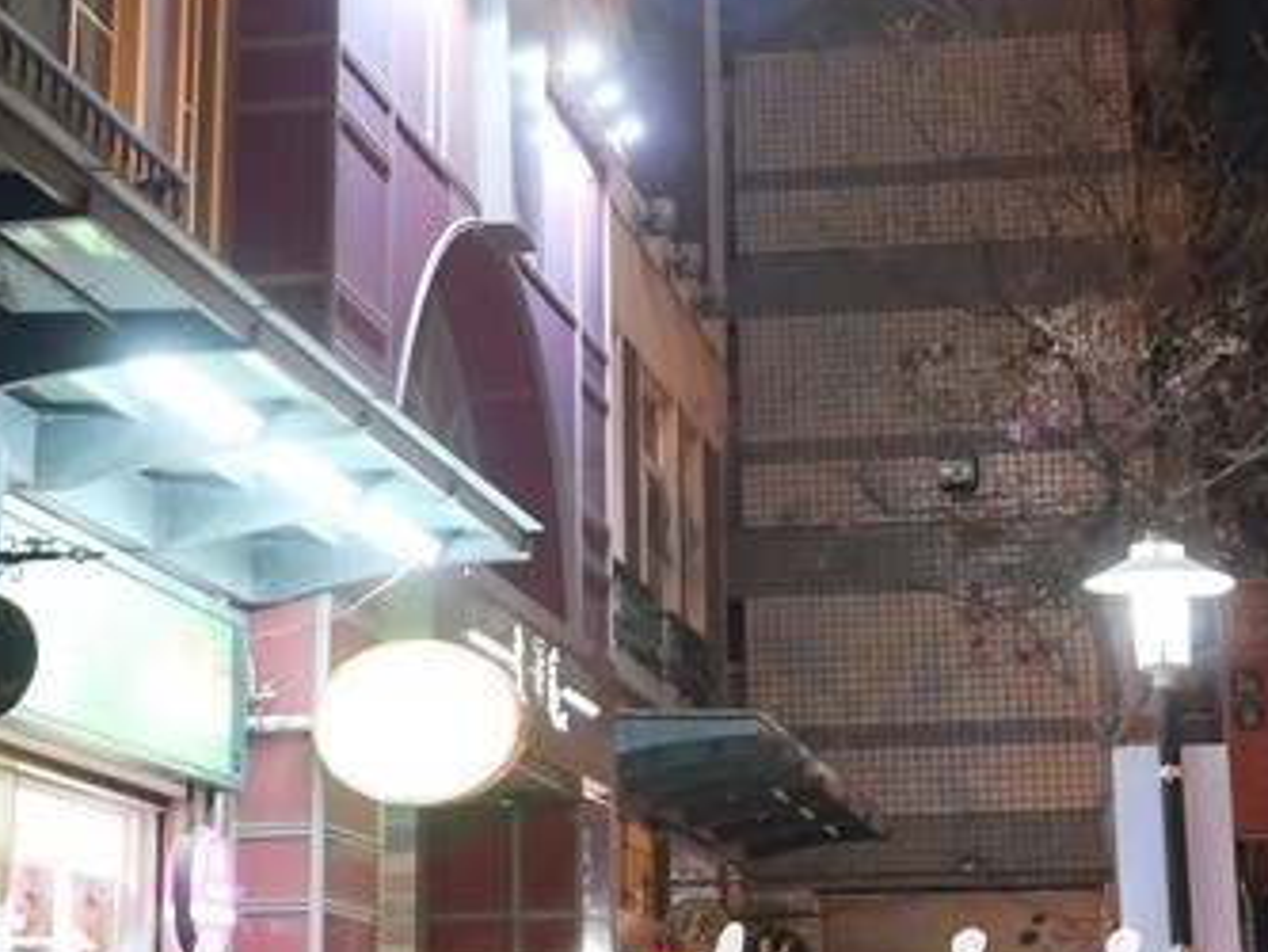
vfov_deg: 15.9
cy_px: -126
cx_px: 590
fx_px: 3298
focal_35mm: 90
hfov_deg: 21.8
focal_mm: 15
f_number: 1.7
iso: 2500
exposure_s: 1/60
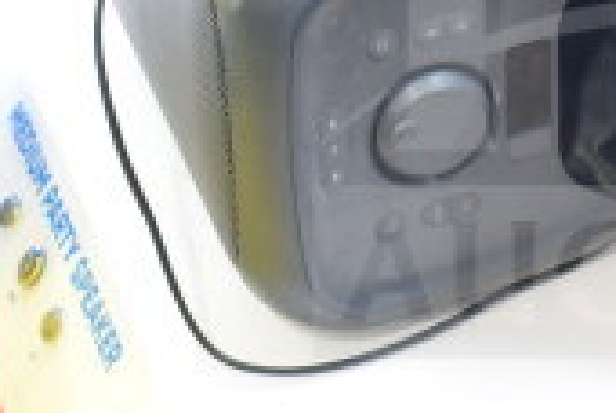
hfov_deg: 12.5
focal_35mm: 161
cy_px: 71
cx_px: 717
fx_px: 2760
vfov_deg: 8.5
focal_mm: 30
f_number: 4.2
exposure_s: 1/50
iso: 720
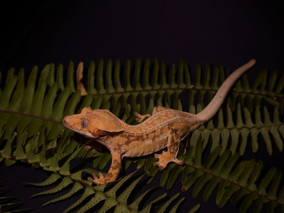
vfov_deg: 30.3
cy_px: 106
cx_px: 142
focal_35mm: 48
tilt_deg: -38.2
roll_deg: +4.3
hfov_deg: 39.7
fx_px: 394
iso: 64
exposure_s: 1/527
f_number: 1.78
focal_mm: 6.76
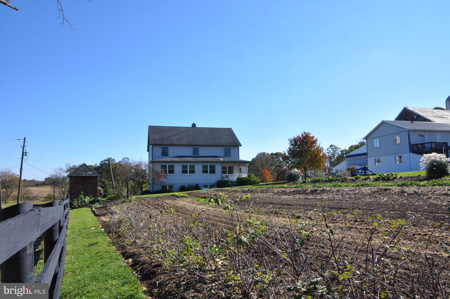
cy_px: 150
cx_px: 225
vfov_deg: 22.6
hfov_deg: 33.4
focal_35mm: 60
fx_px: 749
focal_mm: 40
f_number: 11
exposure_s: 1/125
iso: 200
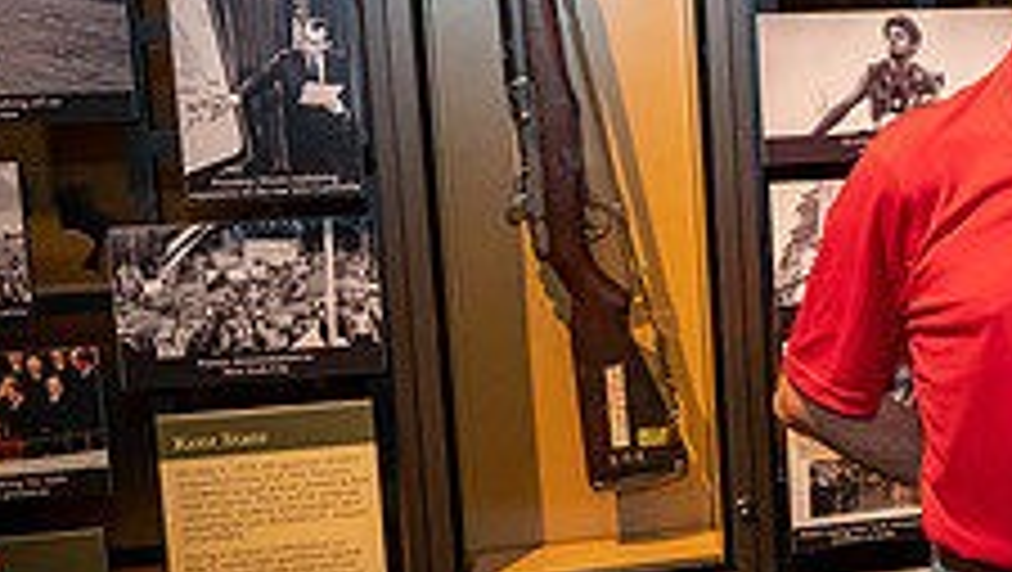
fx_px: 1773
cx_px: 1102
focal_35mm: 66
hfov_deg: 29.0
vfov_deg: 18.3
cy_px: 257
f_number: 5.6
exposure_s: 1/50
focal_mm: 24.5
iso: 9000
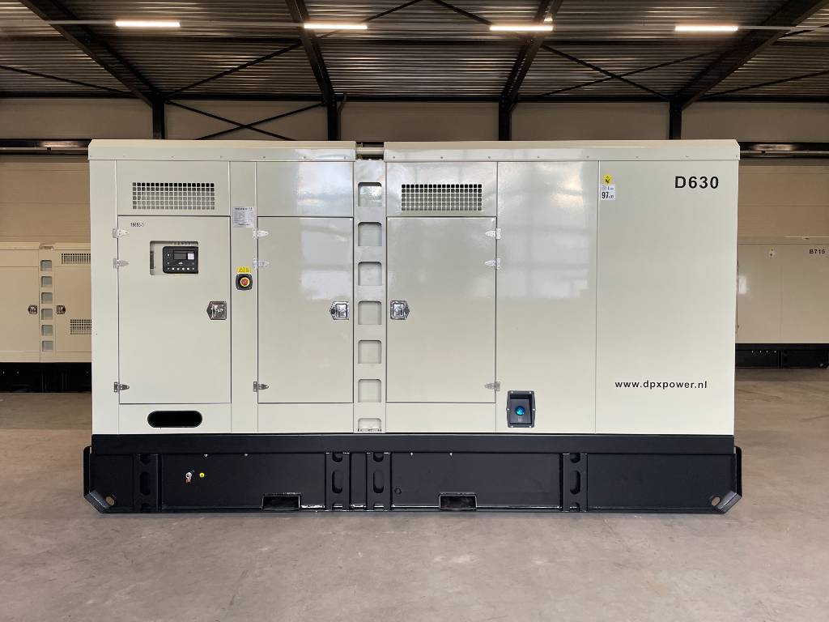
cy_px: 311
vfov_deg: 53.1
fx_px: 623
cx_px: 414
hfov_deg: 67.3
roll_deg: -0.1
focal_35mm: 26
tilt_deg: -2.5
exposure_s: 1/100
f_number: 1.6
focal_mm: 4.2
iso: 100
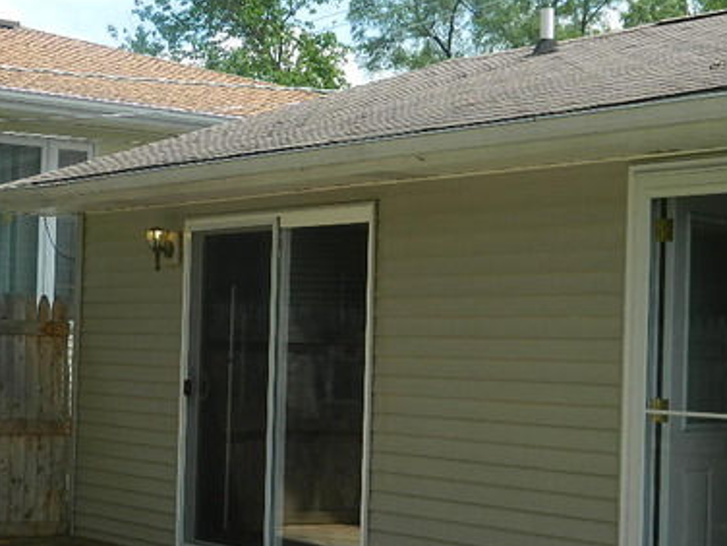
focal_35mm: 80
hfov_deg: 24.2
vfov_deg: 18.4
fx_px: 1680
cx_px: 211
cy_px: 319
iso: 80
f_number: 3.6
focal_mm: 8.4
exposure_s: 1/400
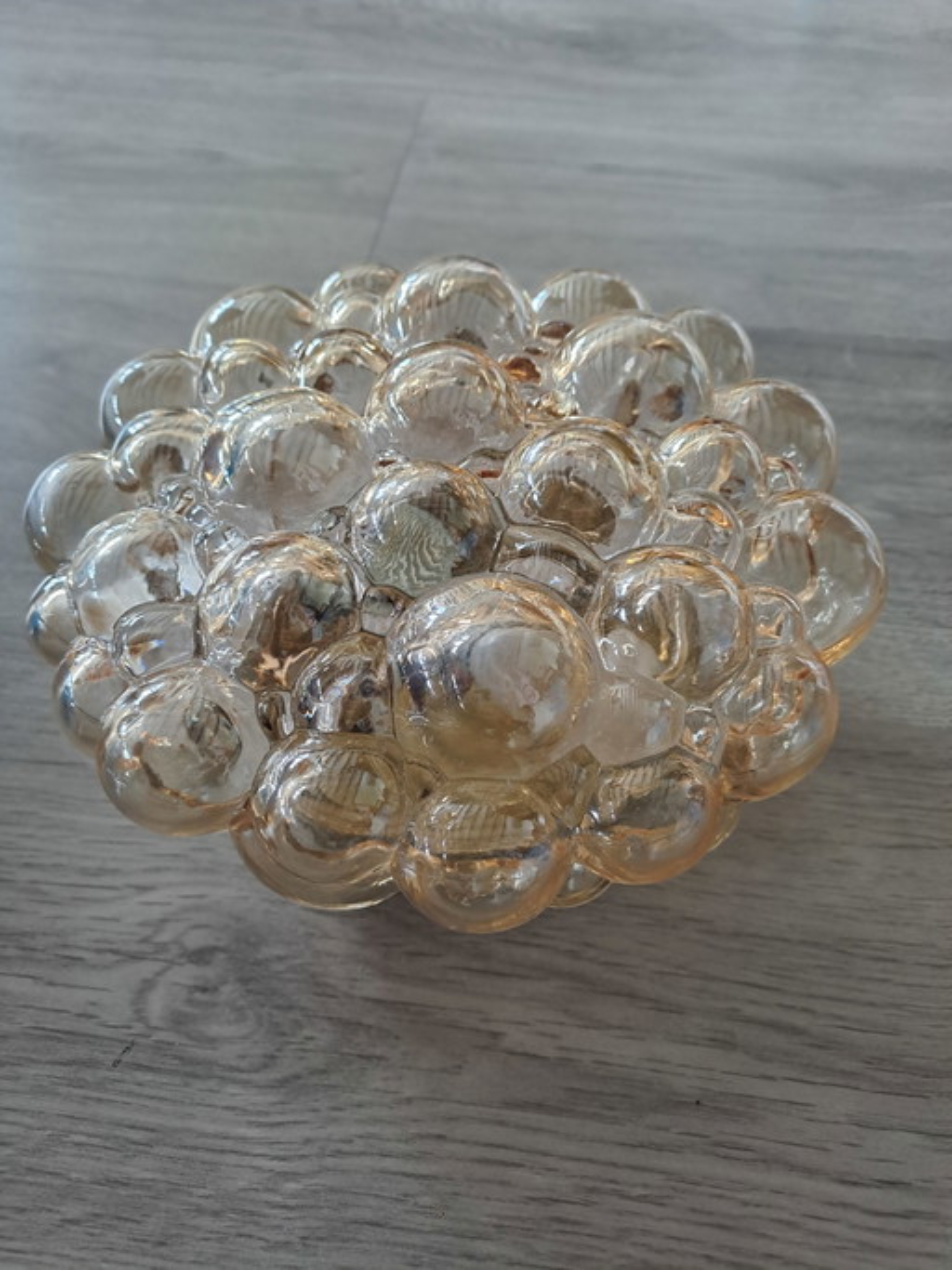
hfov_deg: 54.9
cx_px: 476
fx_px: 917
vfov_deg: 69.4
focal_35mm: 25
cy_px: 635
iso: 250
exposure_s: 1/50
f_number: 1.8
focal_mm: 4.65
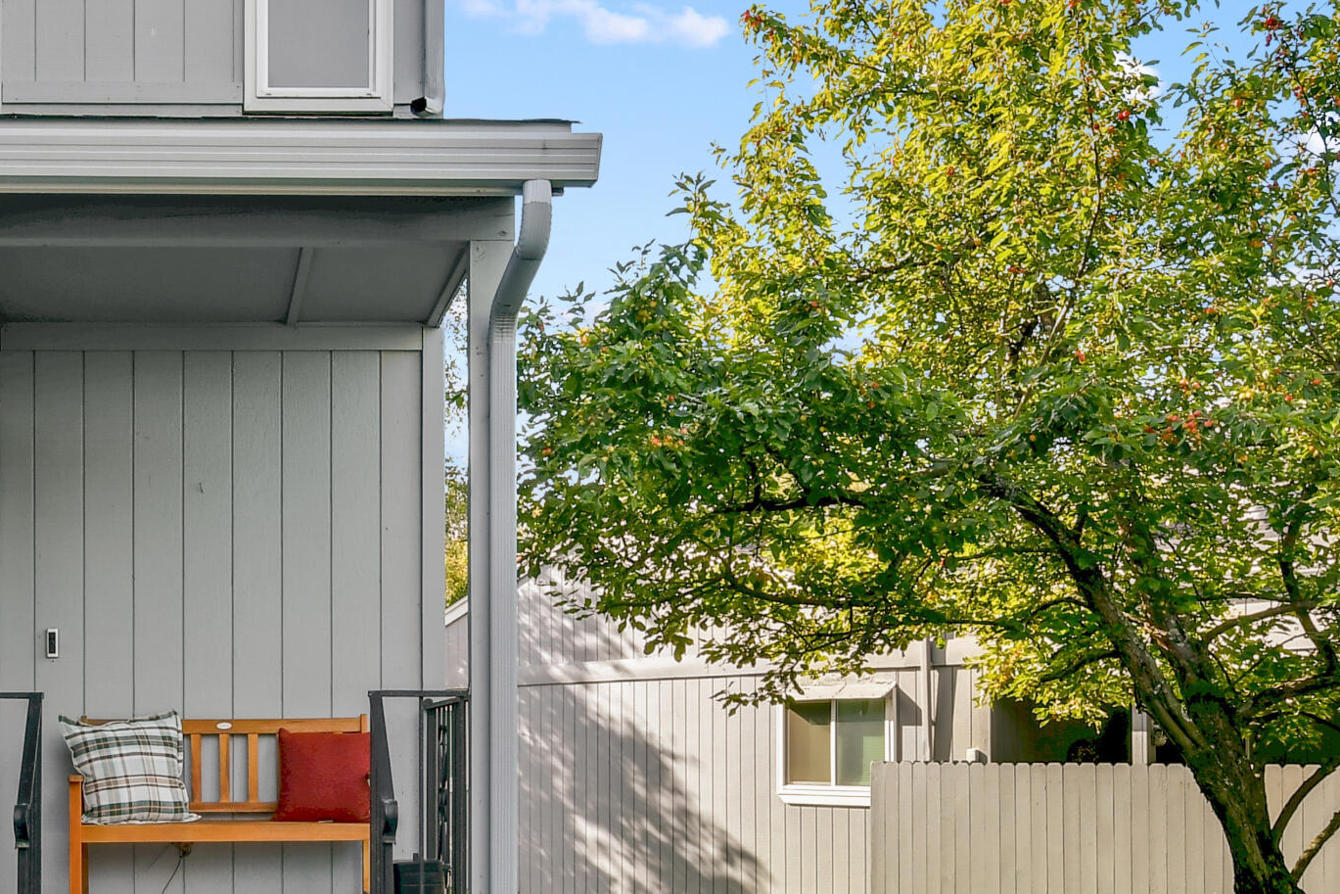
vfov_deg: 28.4
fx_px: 1712
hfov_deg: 40.6
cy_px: 753
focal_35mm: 46
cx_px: 225
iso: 320
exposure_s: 1/100
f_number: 13
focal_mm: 14
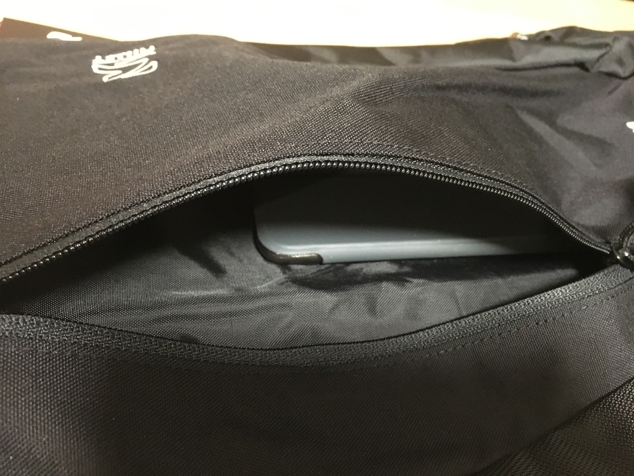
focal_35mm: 29
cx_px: 317
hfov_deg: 61.7
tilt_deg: -47.4
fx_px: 531
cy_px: 238
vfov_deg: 48.2
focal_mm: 4.15
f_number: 2.2
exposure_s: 1/15
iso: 800
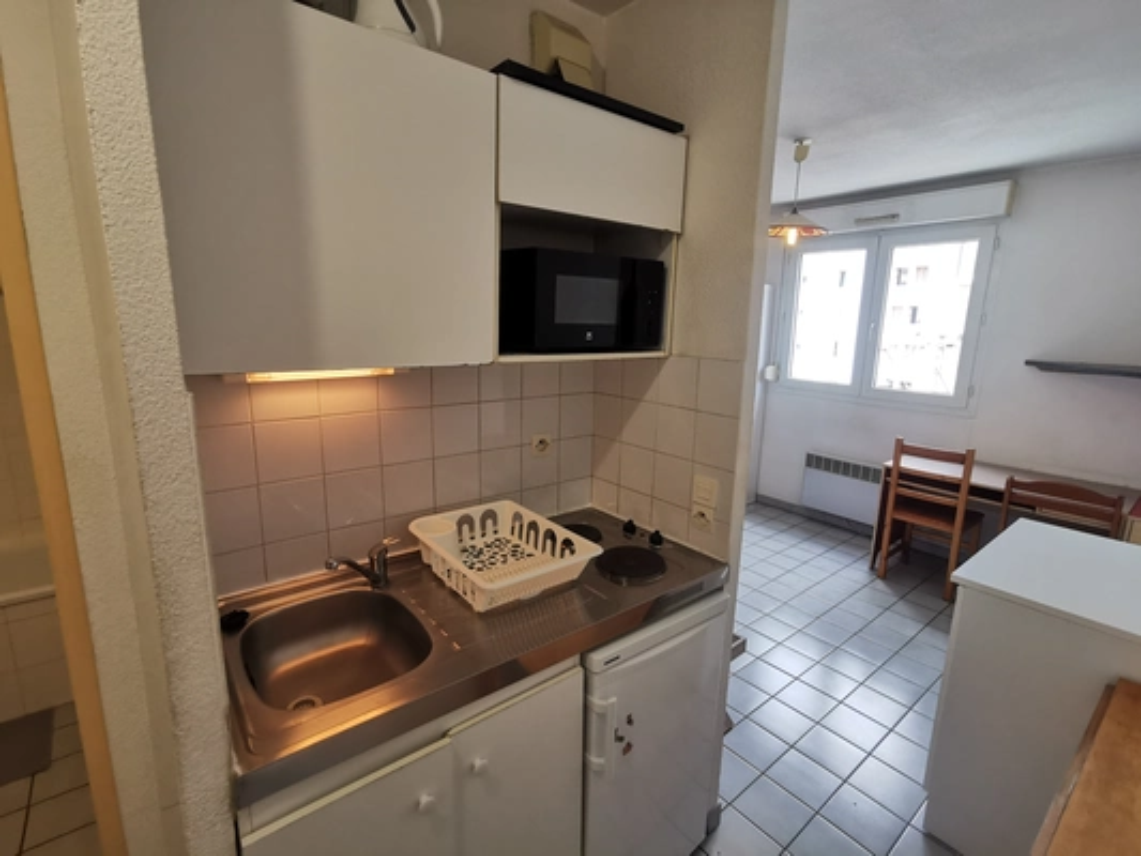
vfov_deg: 74.8
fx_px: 560
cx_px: 570
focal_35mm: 17
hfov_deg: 91.0
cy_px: 428
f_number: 2.2
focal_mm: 2.26
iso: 100
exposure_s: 1/50
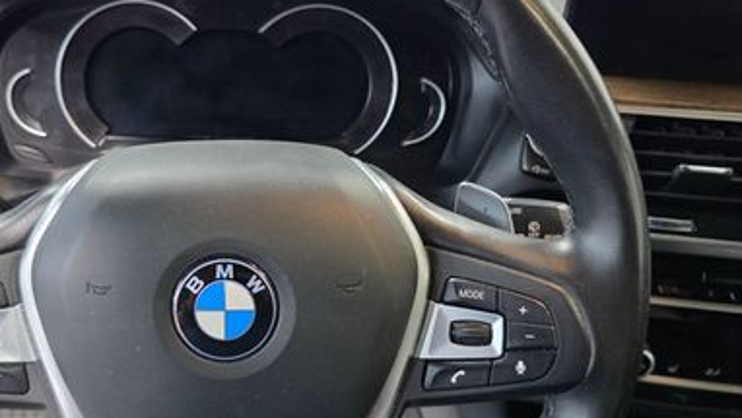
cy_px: 253
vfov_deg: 28.3
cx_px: 233
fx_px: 826
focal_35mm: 42
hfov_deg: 47.4
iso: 640
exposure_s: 1/120
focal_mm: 6.3
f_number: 1.7
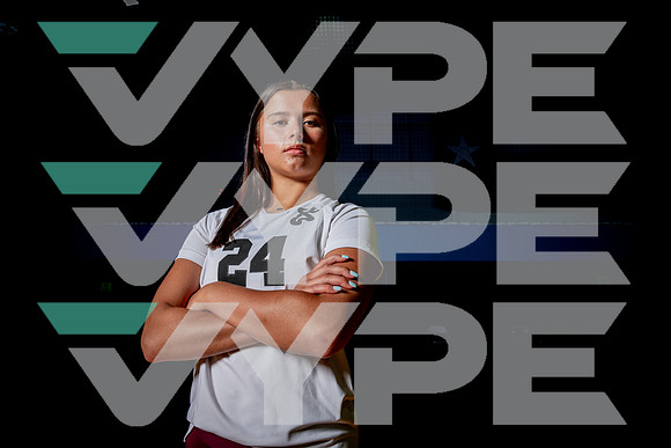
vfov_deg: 53.0
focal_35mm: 24
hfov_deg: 73.6
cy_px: 224
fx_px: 449
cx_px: 336
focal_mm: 24
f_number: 5.6
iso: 250
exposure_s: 1/200
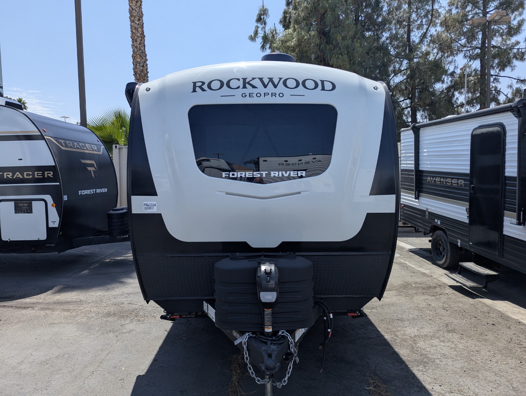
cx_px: 263
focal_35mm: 24
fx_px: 365
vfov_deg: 56.9
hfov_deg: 71.5
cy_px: 198
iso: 49
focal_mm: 6.81
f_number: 1.85
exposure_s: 1/2058
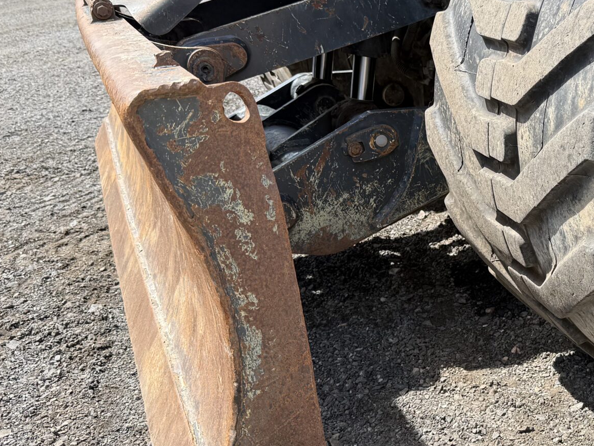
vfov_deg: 27.5
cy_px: 228
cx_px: 536
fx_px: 909
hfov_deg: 34.2
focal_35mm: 53
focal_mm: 6.76
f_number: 1.78
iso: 80
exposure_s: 1/1385
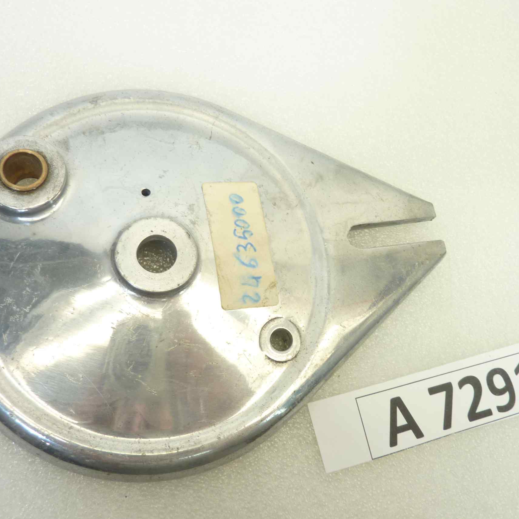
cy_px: 256
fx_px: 560
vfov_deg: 49.7
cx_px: 272
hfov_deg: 49.7
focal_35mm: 33
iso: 80
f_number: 3.3
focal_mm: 4.1
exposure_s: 1/25
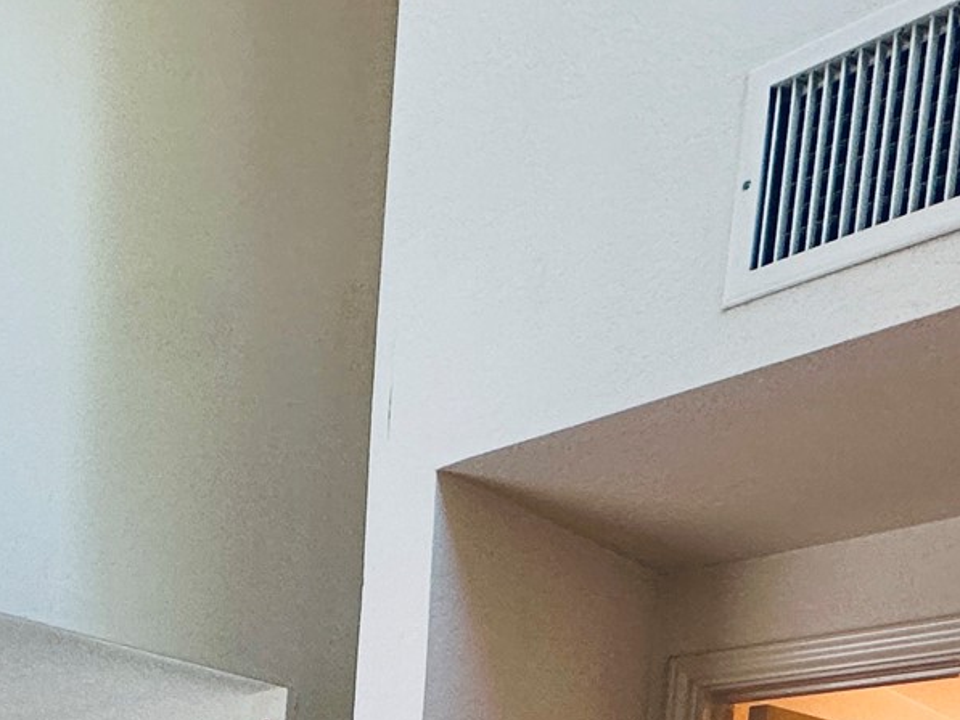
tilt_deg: -7.6
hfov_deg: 37.9
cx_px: 164
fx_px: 1331
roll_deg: -2.6
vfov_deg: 22.7
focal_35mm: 48
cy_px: 1167
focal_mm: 2.22
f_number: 2.2
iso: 160
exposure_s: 1/120
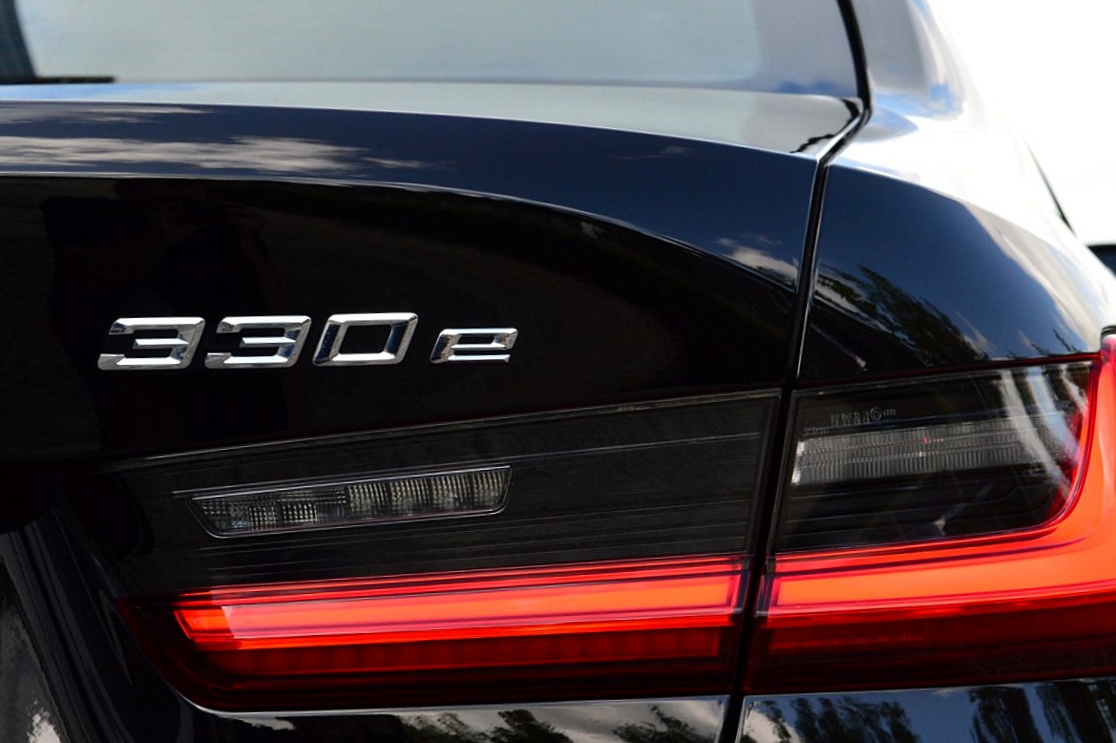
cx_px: 748
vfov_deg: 13.7
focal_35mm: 100
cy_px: 342
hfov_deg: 20.3
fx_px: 3098
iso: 400
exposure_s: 1/250
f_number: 10
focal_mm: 48
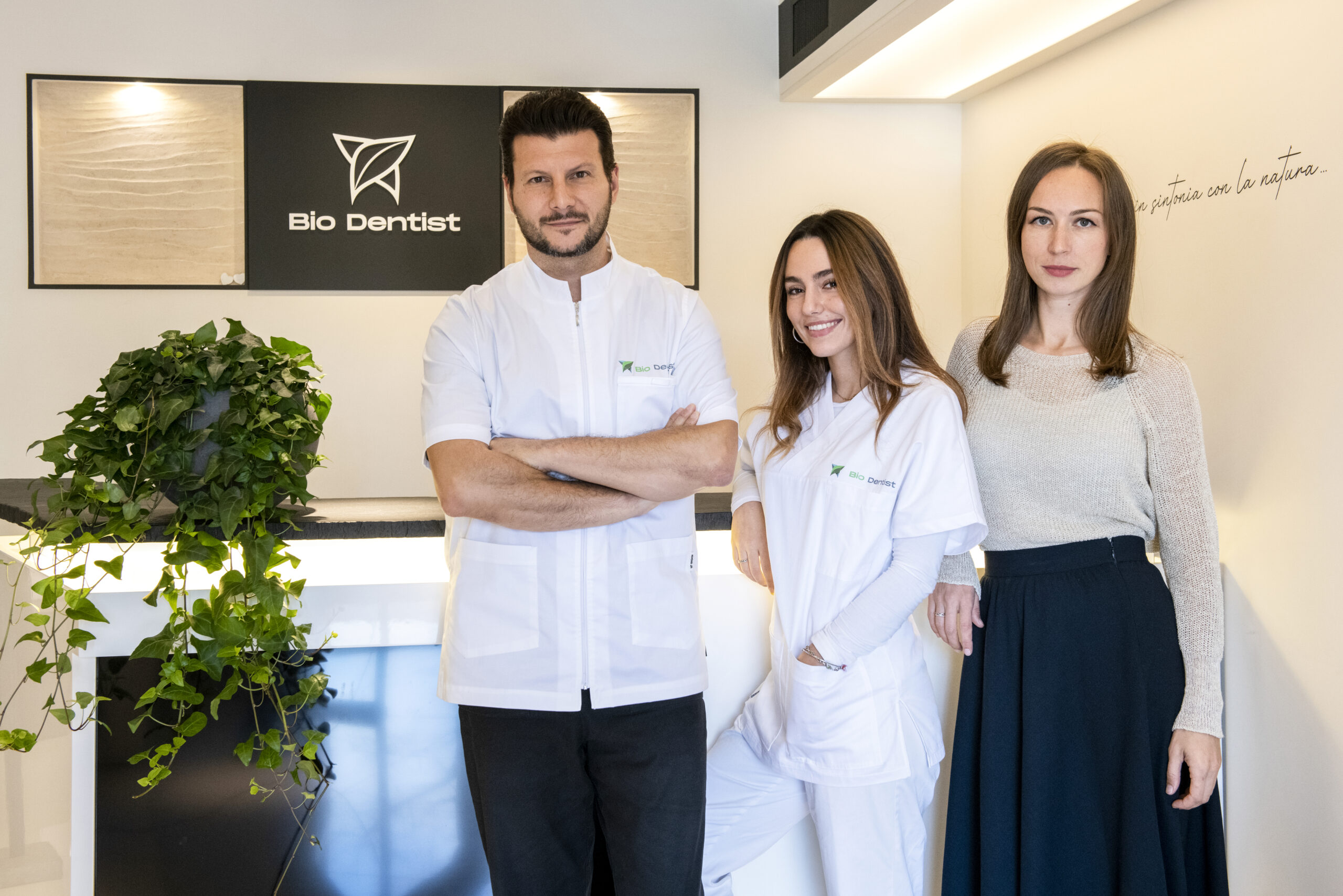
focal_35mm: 44
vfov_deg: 30.5
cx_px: 672
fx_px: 1641
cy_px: 448
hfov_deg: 44.5
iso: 2000
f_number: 7.1
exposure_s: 1/60
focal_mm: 44
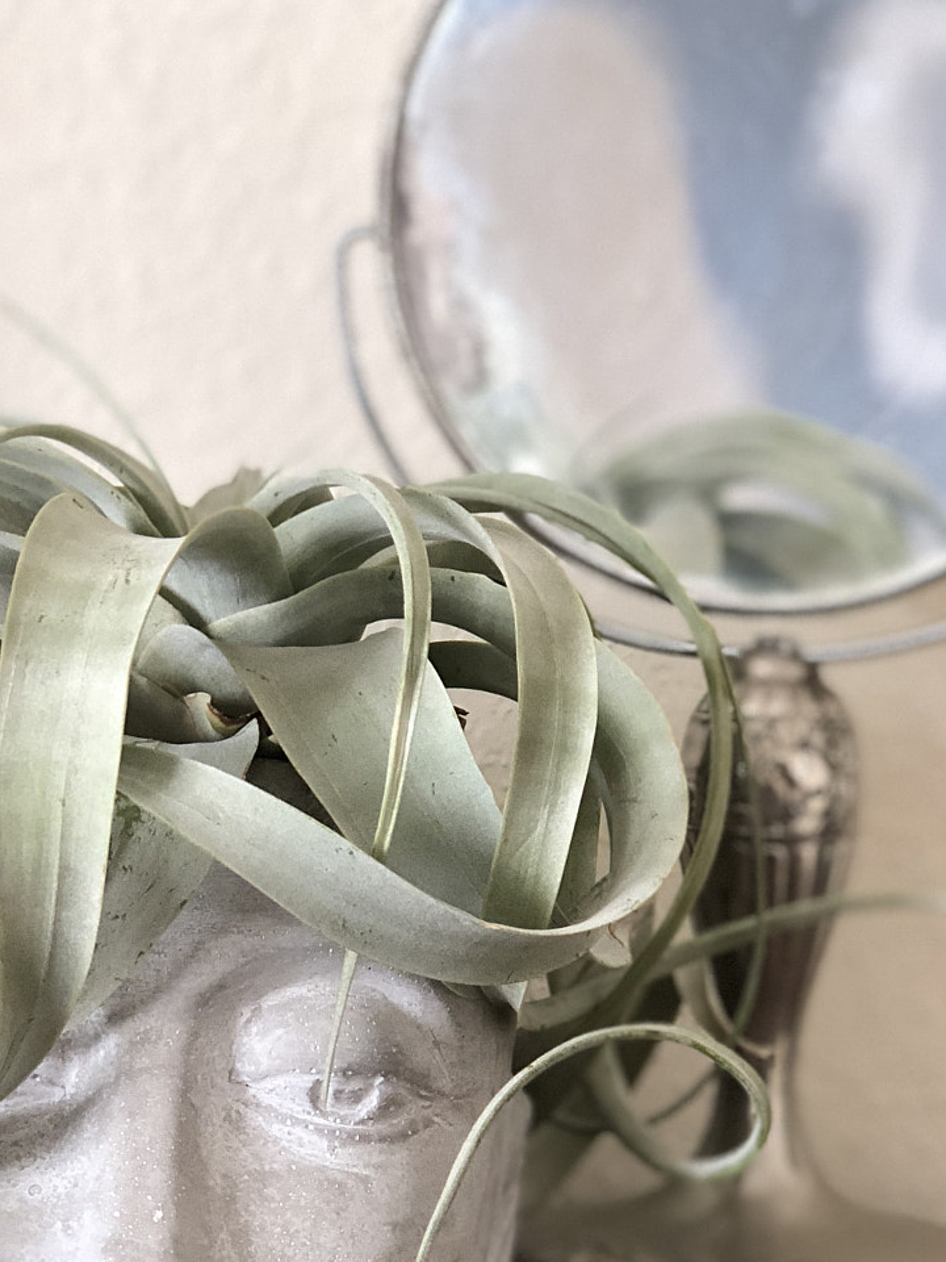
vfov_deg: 20.4
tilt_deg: -5.8
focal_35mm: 95
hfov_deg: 15.5
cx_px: 181
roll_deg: -1.1
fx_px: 3462
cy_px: 1002
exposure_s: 1/60
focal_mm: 6.6
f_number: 2.8
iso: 250
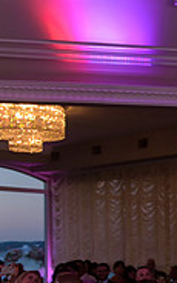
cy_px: 265
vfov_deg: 21.7
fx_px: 718
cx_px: 371
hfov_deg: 12.2
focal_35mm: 93
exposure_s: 1/125
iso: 1000
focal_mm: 29
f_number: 3.2
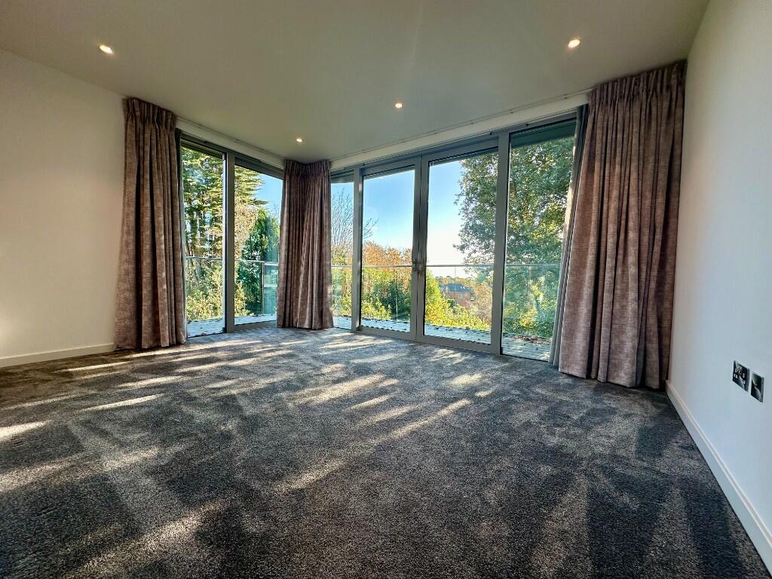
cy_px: 290
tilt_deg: -3.4
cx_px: 386
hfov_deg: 102.1
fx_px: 312
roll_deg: -0.9
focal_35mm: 14
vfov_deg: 85.7
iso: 40
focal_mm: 2.22
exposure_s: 1/141
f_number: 2.2
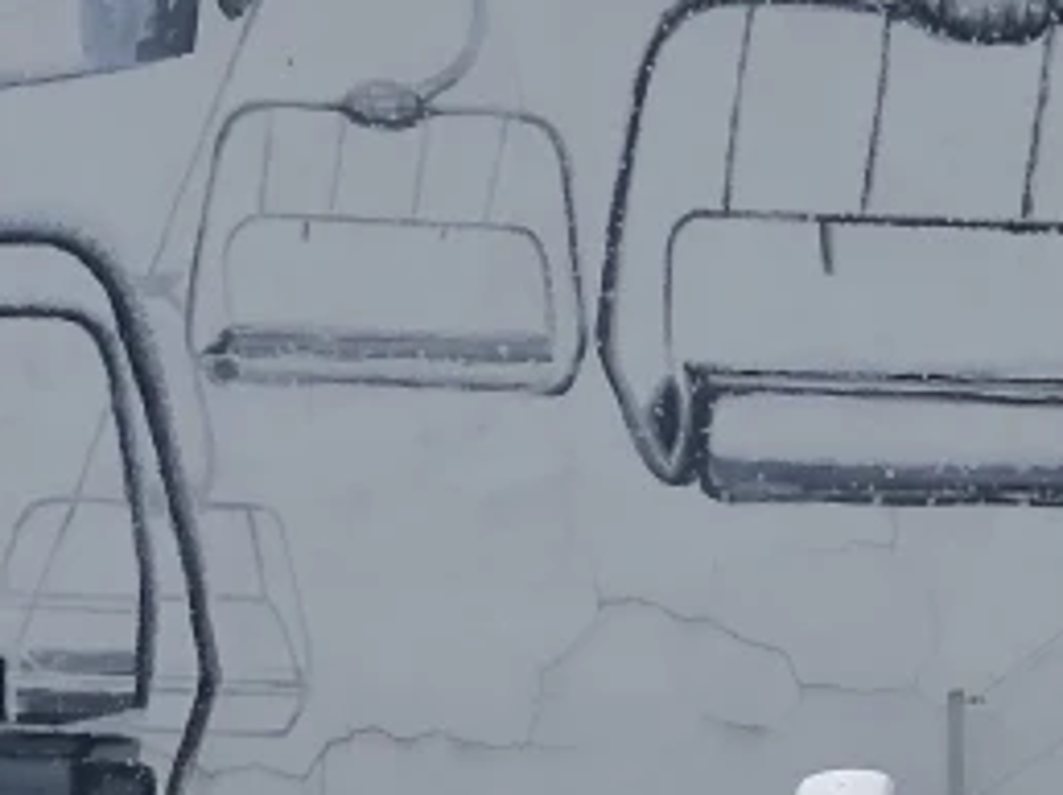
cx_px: -132
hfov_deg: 8.1
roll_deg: +0.2
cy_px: 54
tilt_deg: +11.6
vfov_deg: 6.1
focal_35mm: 242
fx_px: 7425
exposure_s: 1/750
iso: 16
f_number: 2.4
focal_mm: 6
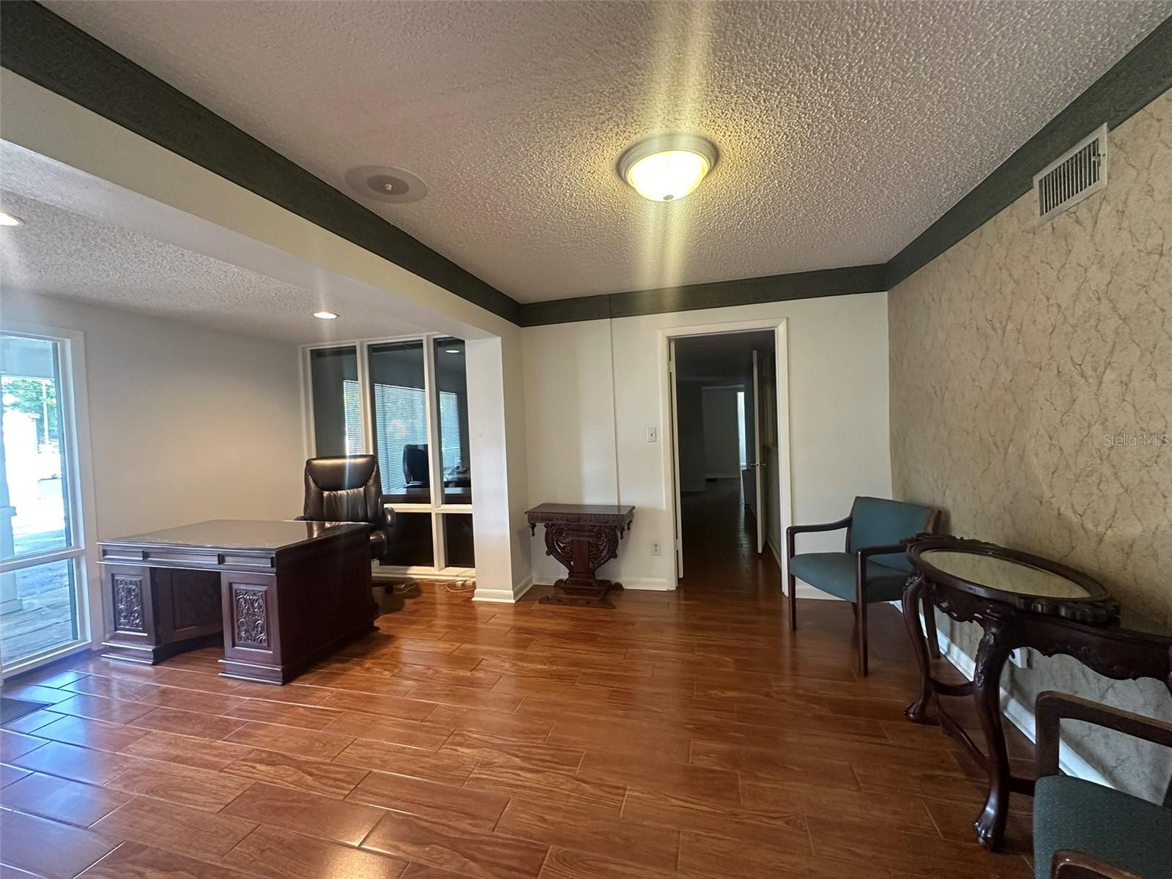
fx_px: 474
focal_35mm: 14
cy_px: 440
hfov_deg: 102.1
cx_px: 586
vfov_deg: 85.7
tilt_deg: -1.0
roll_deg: +1.8
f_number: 2.2
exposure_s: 1/60
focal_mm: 2.22
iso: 500
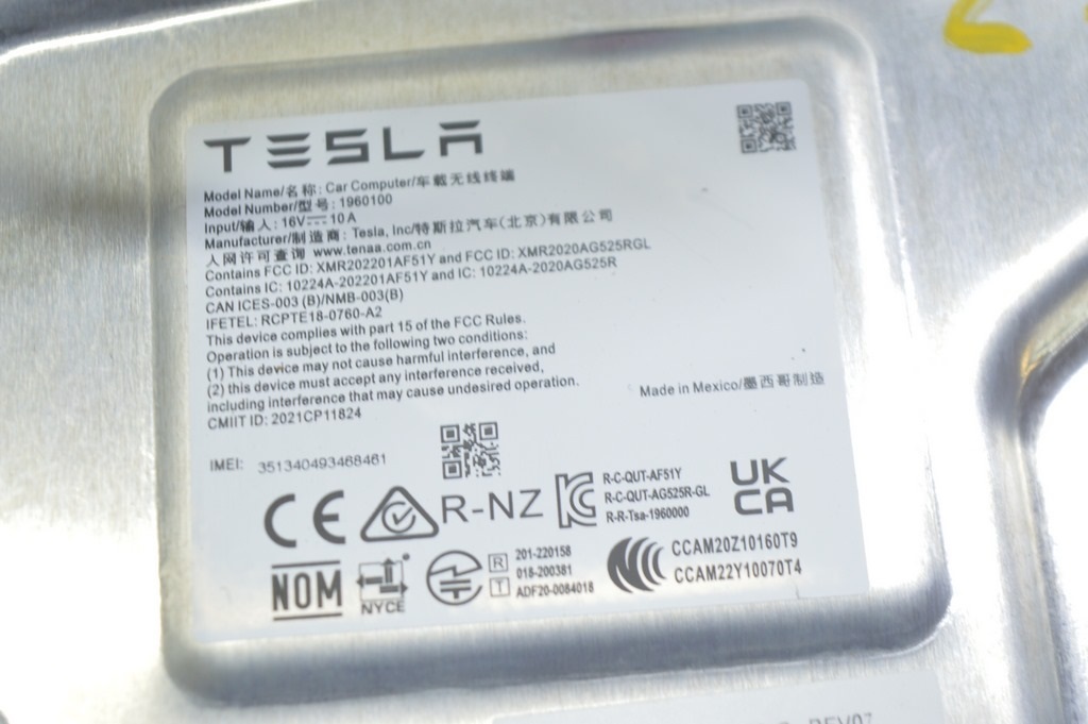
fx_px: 2491
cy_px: 362
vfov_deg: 16.5
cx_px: 544
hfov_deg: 24.6
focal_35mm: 82
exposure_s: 1/20
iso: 400
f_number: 5.6
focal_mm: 55
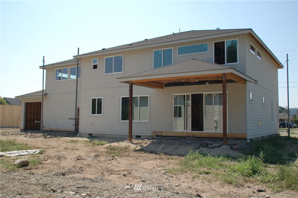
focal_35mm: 33
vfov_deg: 39.9
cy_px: 99
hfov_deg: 57.3
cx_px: 149
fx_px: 273
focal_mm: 22
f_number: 3.8
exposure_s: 1/1250
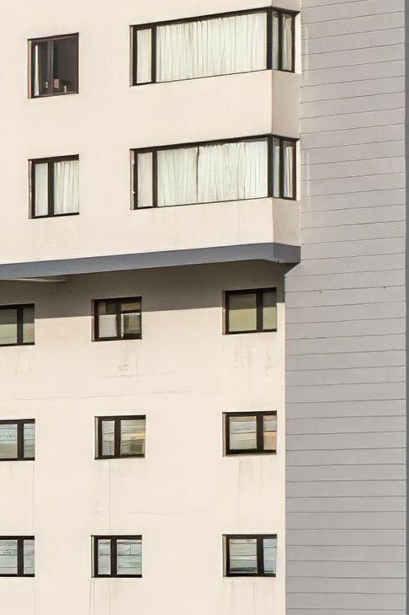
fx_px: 3070
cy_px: 567
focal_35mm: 180
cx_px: -724
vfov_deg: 11.3
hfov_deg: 7.0
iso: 100
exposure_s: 1/200
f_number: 8
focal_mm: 12.29
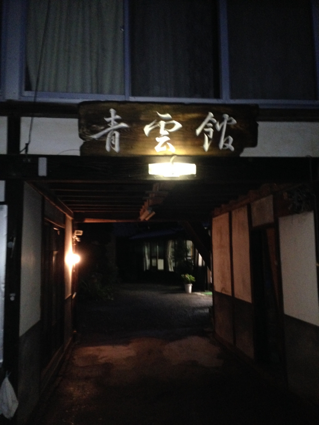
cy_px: 212
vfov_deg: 55.4
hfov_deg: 42.9
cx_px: 160
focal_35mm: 33
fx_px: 405
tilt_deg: +5.4
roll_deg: +1.3
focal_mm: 4.12
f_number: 2.4
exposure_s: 1/16
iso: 400
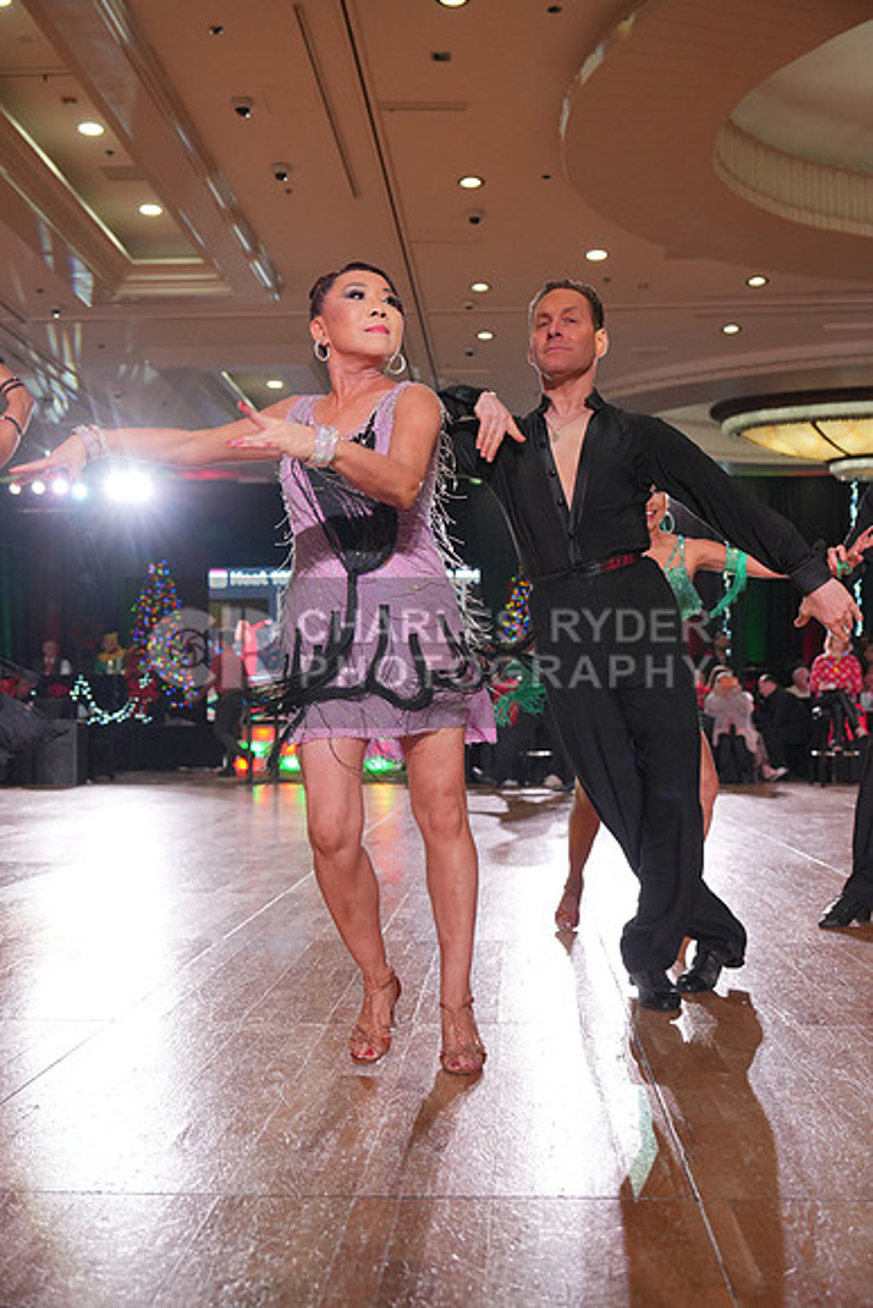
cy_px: 654
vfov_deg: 50.7
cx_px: 436
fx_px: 1381
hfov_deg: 35.1
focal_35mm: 38
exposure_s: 1/500
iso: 2000
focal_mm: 38
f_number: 4
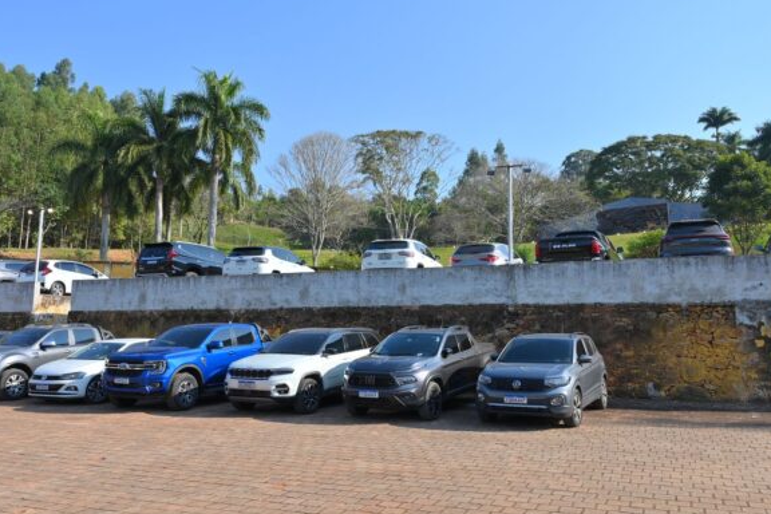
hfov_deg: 58.7
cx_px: 399
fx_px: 685
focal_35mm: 32
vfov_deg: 41.1
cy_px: 257
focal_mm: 24
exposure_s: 1/250
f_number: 8
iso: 100
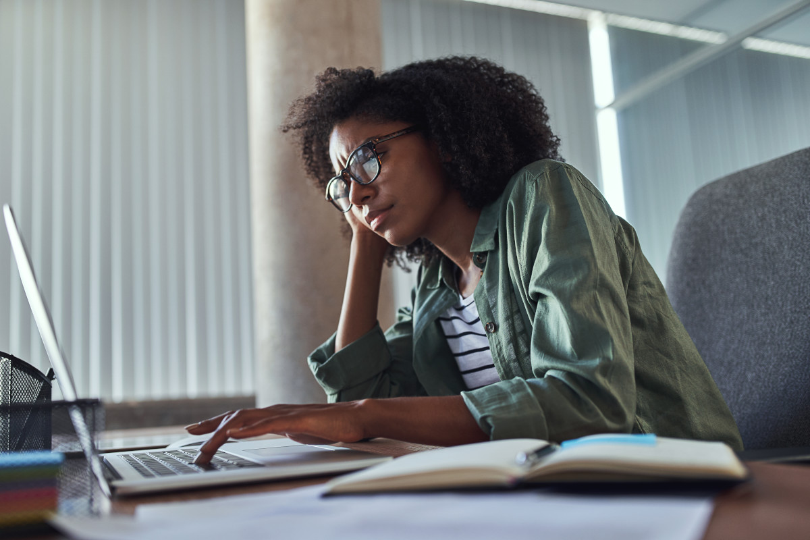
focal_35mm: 35
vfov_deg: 37.9
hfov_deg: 54.4
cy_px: 270
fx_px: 787
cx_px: 405
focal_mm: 35
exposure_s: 1/320
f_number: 2
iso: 400
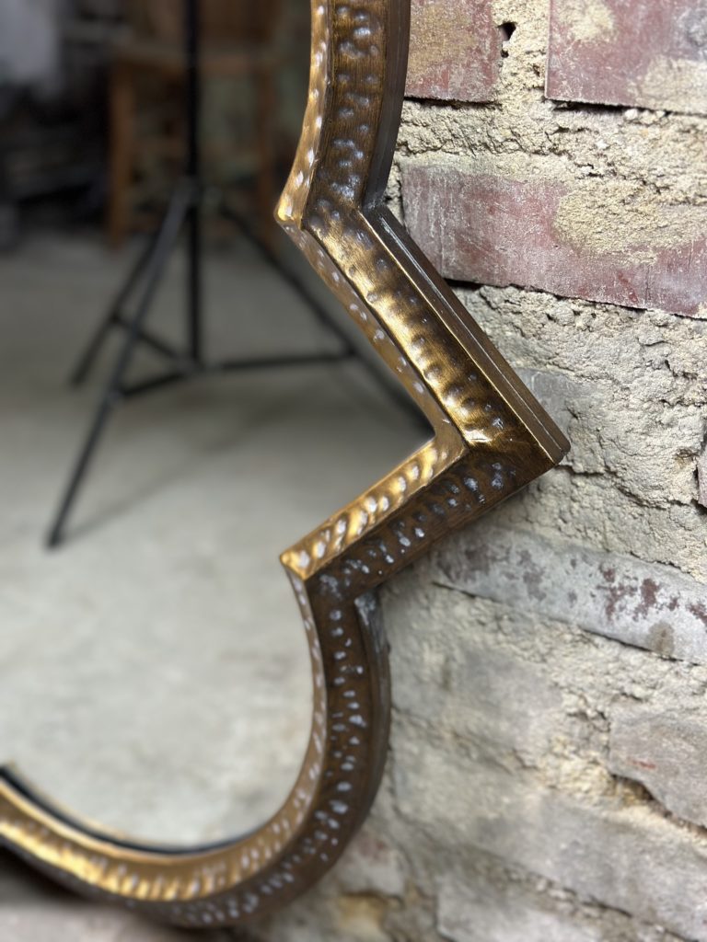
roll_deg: +3.4
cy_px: 471
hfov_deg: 30.3
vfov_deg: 39.7
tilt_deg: -29.5
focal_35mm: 48
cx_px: 354
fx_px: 1307
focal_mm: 6.86
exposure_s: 1/50
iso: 160
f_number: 1.78
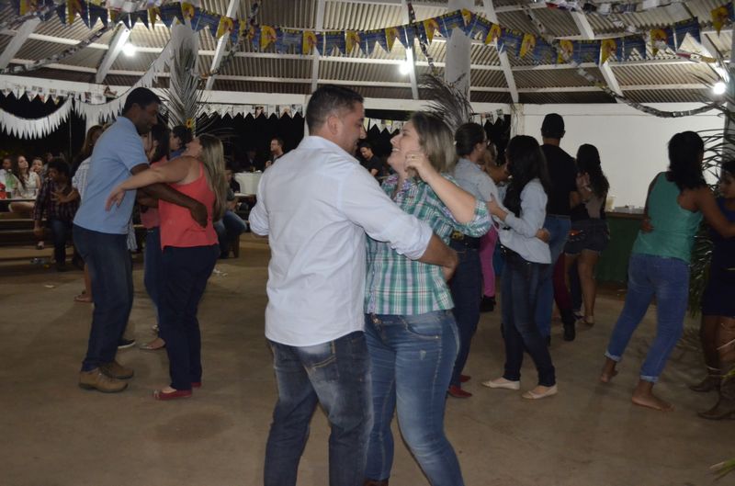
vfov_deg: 34.0
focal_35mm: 39
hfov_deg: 49.7
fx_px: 794
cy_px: 243
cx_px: 368
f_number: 4.2
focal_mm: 26
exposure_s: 1/60
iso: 3200
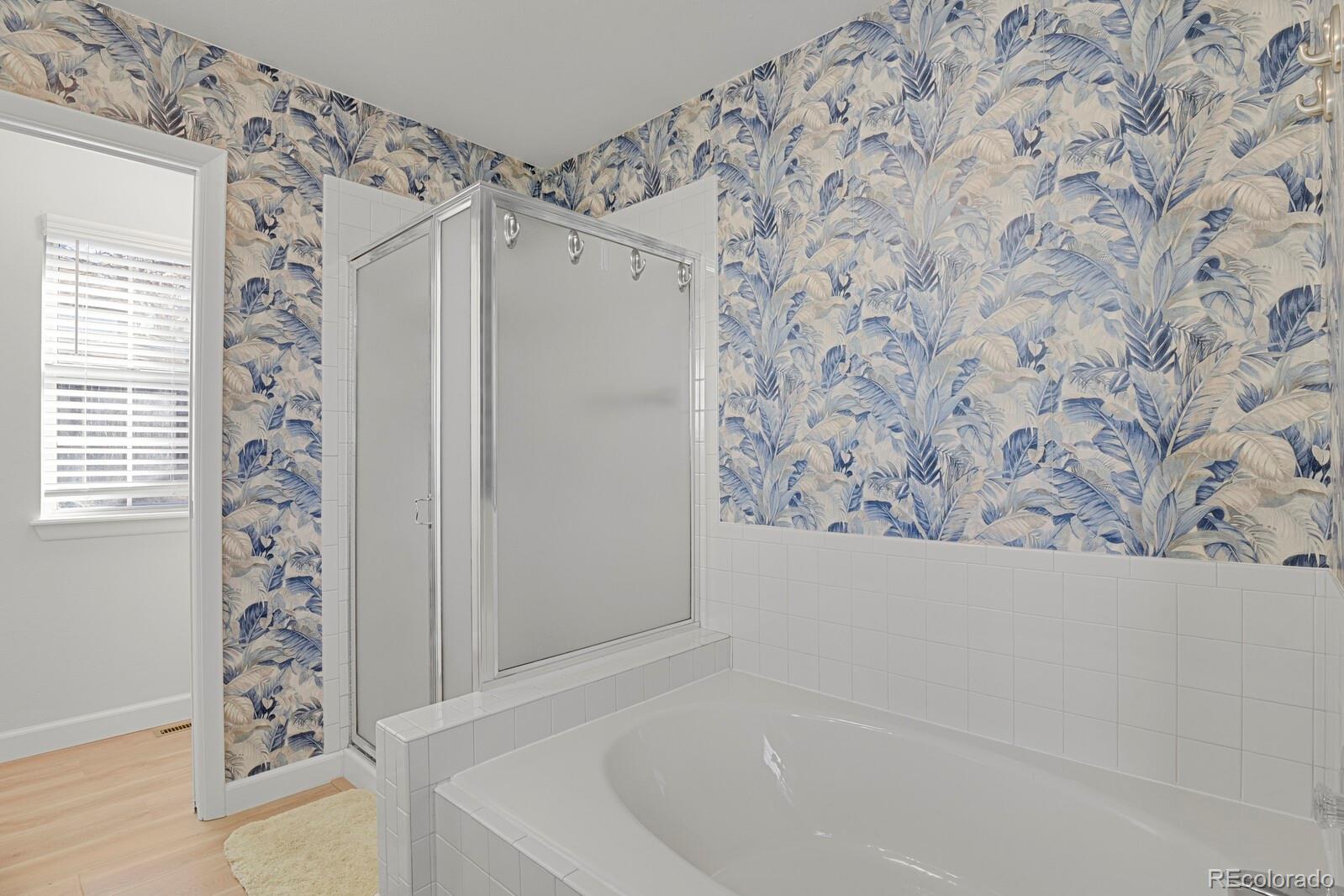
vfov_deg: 70.4
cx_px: 672
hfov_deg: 93.3
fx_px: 635
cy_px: 448
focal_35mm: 17
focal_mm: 17
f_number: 8
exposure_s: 2
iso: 250
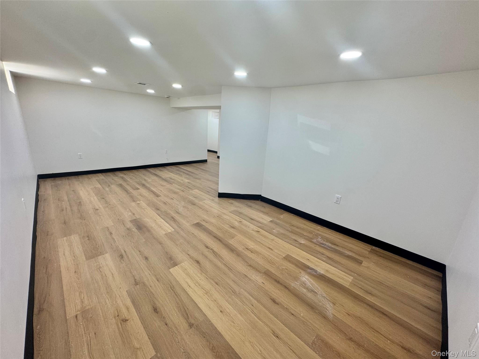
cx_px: 240
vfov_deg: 85.7
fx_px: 194
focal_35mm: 14
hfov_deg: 102.1
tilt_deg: -15.9
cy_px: 180
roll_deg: -3.6
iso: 100
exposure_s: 1/120
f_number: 2.2
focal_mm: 2.22
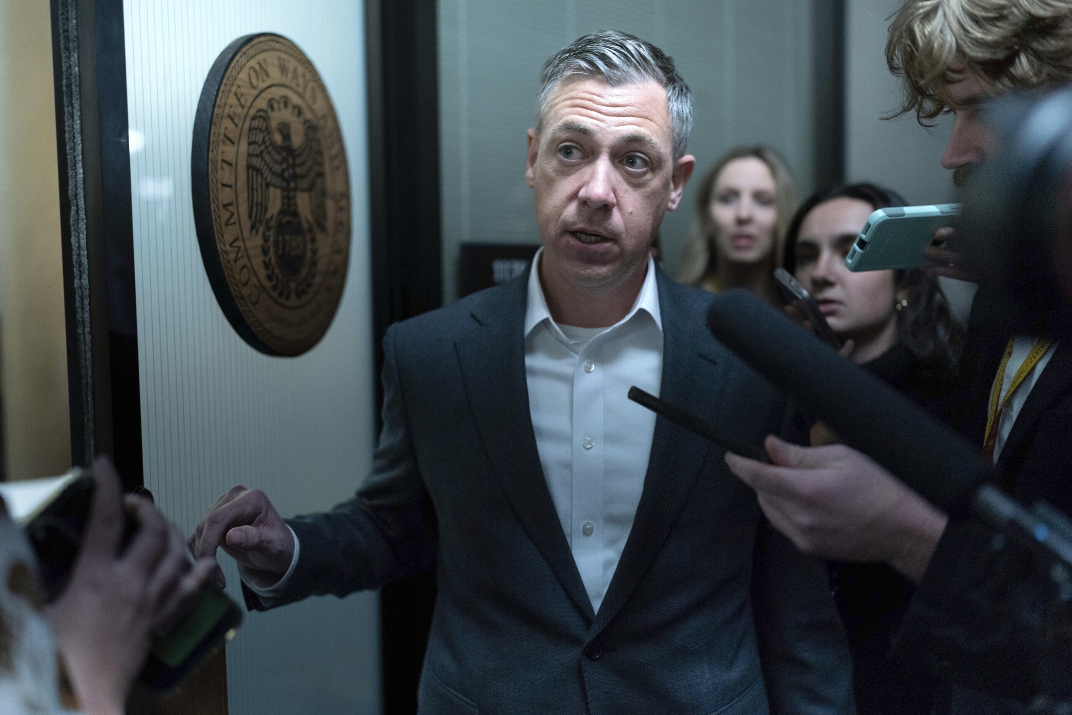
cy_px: 358
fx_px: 1042
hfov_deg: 54.4
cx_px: 536
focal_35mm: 35
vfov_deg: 37.9
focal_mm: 35
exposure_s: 1/320
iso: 2000
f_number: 1.6
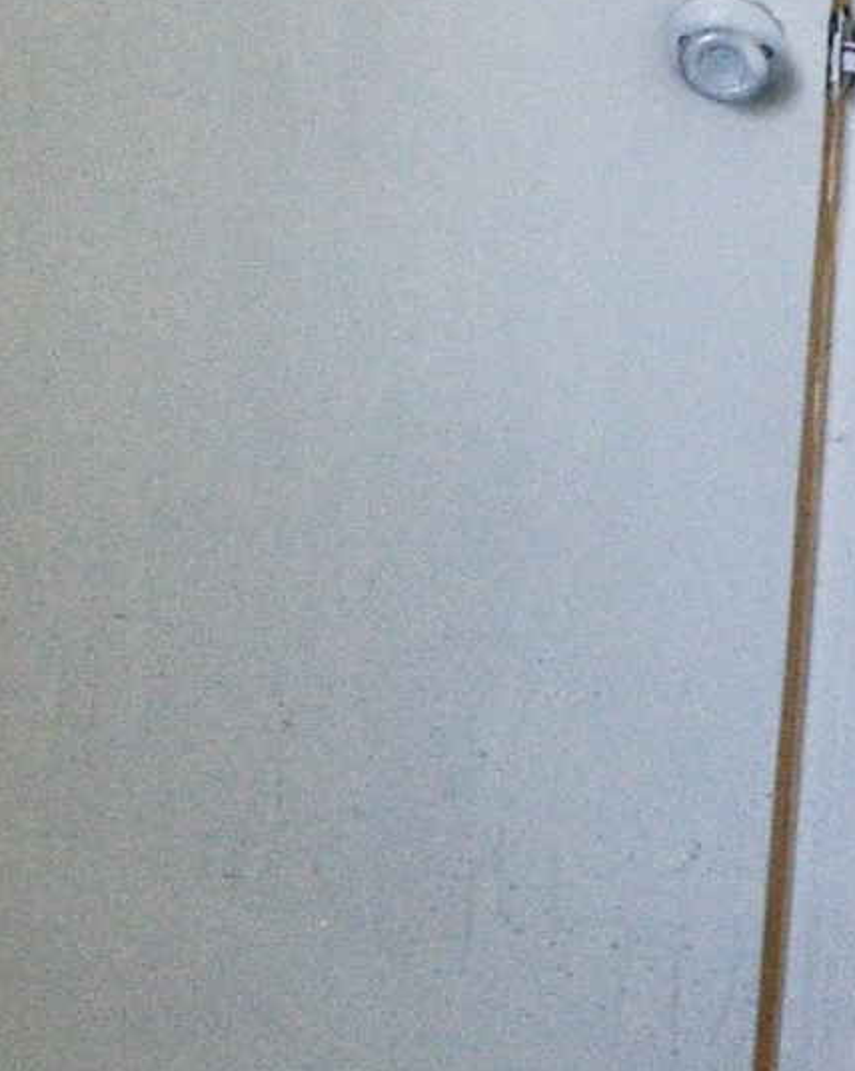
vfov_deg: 19.4
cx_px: -1233
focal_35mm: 79
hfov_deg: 13.6
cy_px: -747
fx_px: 2502
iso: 720
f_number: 8
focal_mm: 10
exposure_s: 1/60
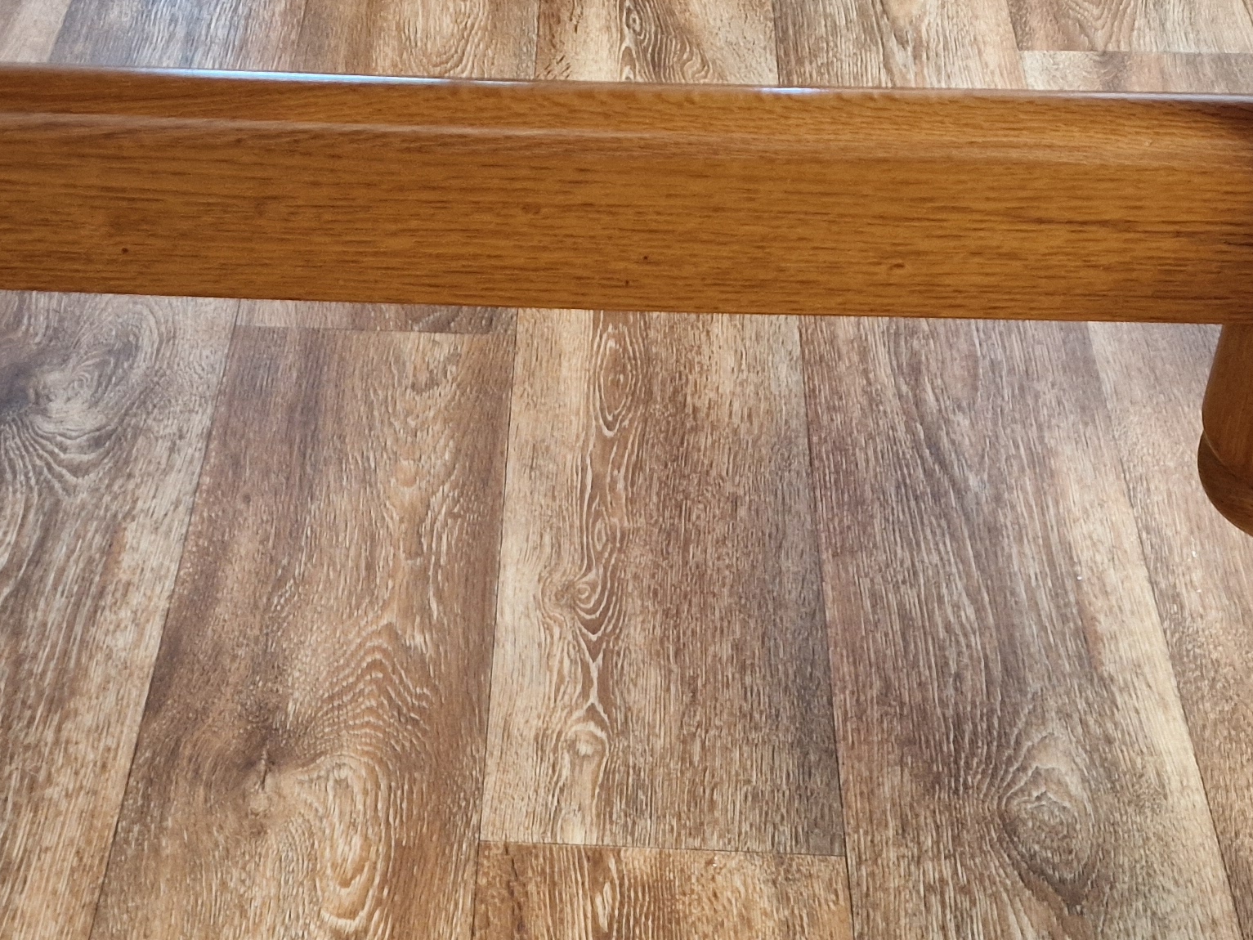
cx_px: 477
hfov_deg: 32.0
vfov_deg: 24.1
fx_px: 2172
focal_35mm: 60
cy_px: 741
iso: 250
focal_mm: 6.4
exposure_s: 1/100
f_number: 1.8
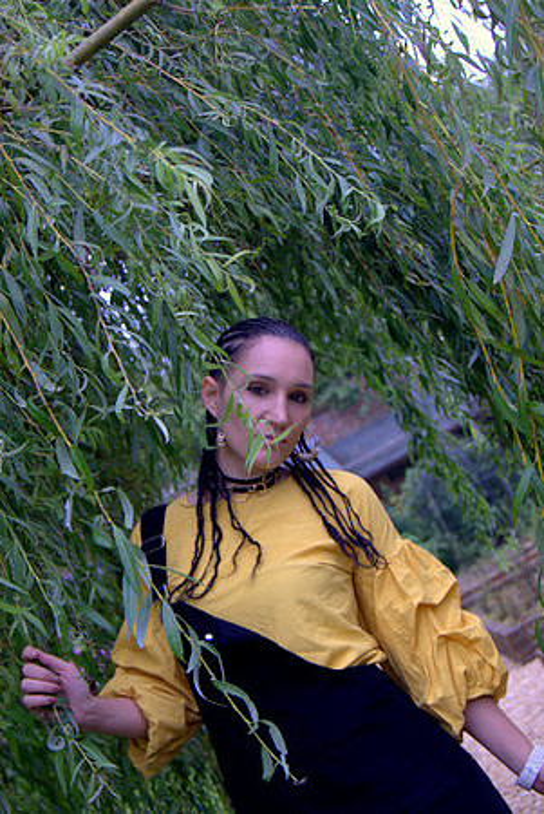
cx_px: 272
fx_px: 1187
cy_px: 407
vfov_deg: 37.8
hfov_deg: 25.8
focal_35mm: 52
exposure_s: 1/80
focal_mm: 35
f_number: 5
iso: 100
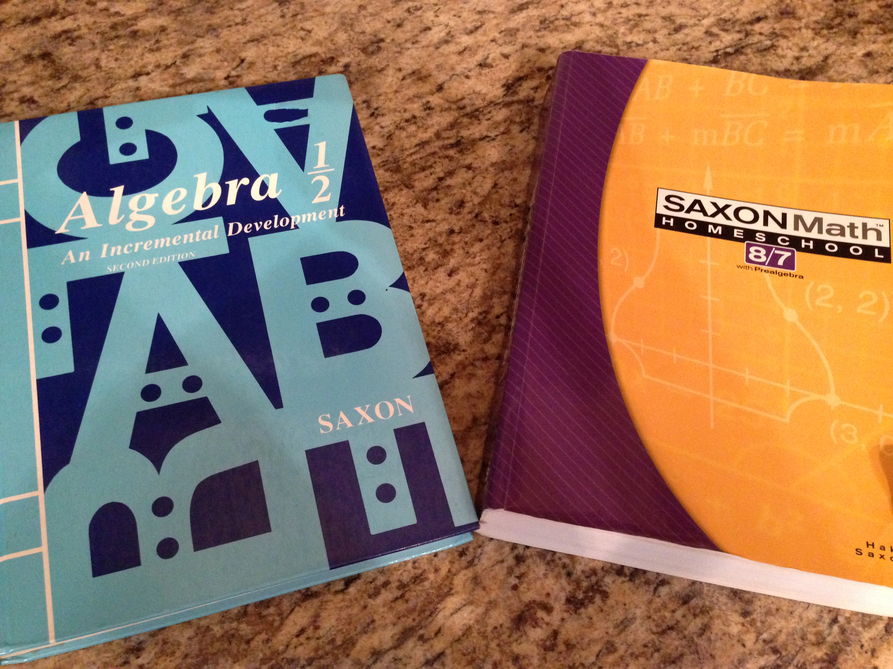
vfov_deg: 42.9
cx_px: 446
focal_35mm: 33
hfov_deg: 55.4
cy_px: 334
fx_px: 851
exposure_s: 1/15
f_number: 2.4
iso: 640
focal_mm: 4.12
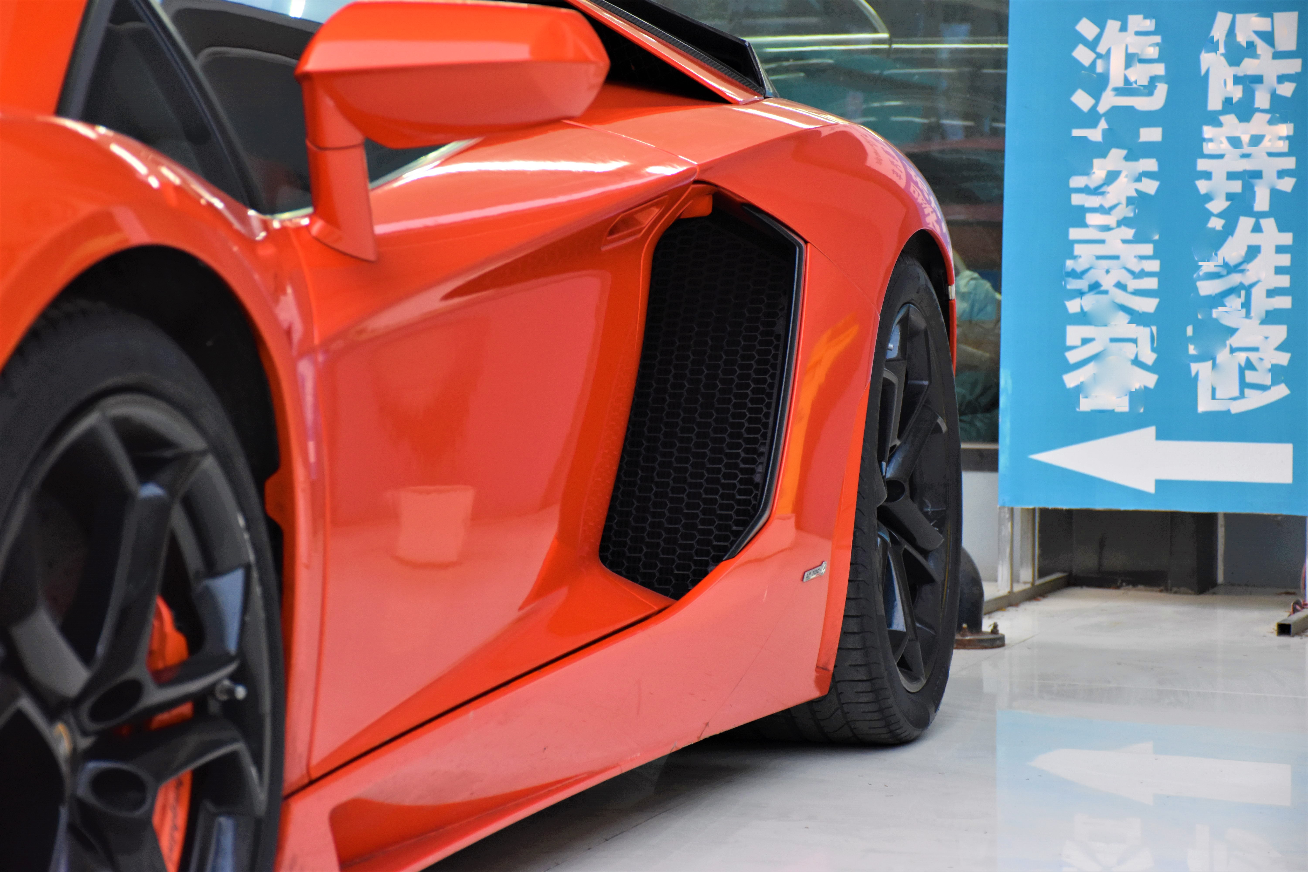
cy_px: 436
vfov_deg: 13.8
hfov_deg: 20.6
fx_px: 3597
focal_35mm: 99
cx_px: 654
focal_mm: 66
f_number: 5
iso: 2000
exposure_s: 1/60
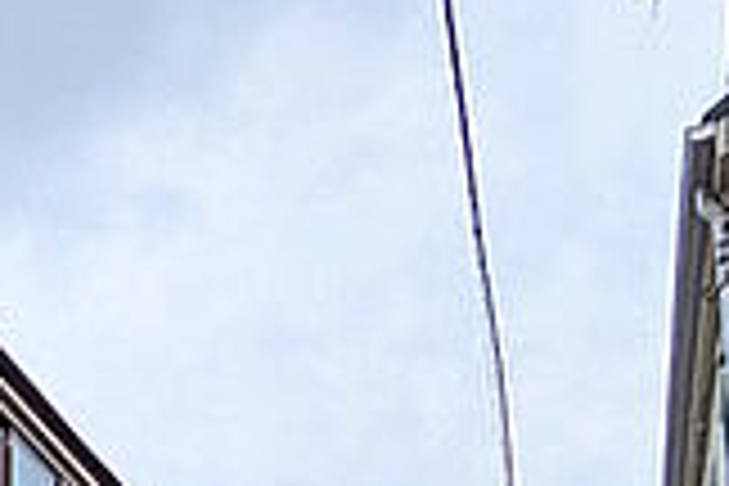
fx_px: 1093
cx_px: 76
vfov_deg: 17.9
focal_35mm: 54
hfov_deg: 34.8
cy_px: 954
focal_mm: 1.83
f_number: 2.2
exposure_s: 1/1887
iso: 53
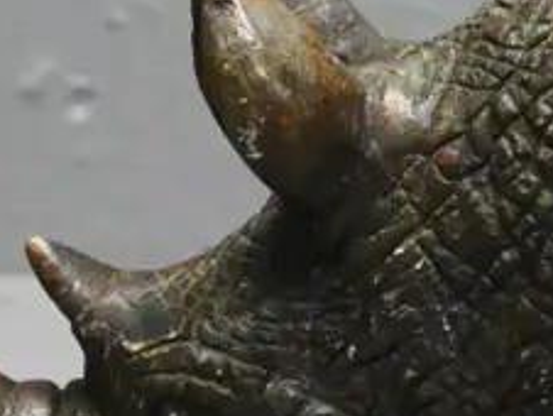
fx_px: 3182
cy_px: 467
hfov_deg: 9.6
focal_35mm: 199
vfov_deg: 7.4
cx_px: 893
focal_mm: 22
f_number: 5.6
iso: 3200
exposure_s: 1/100
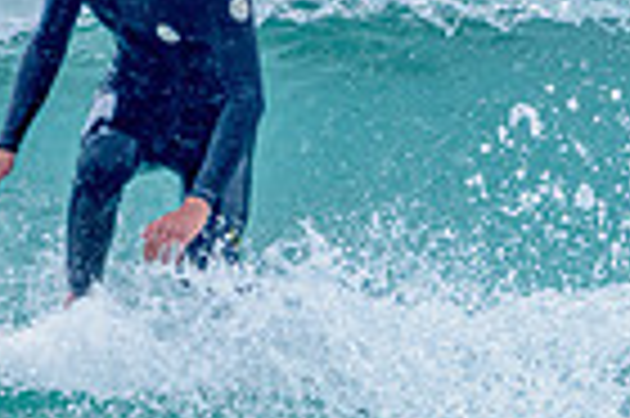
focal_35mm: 1976
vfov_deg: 0.7
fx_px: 34539
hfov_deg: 1.0
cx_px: 8
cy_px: 315
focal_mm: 380
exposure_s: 1/2000
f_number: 5.6
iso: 800
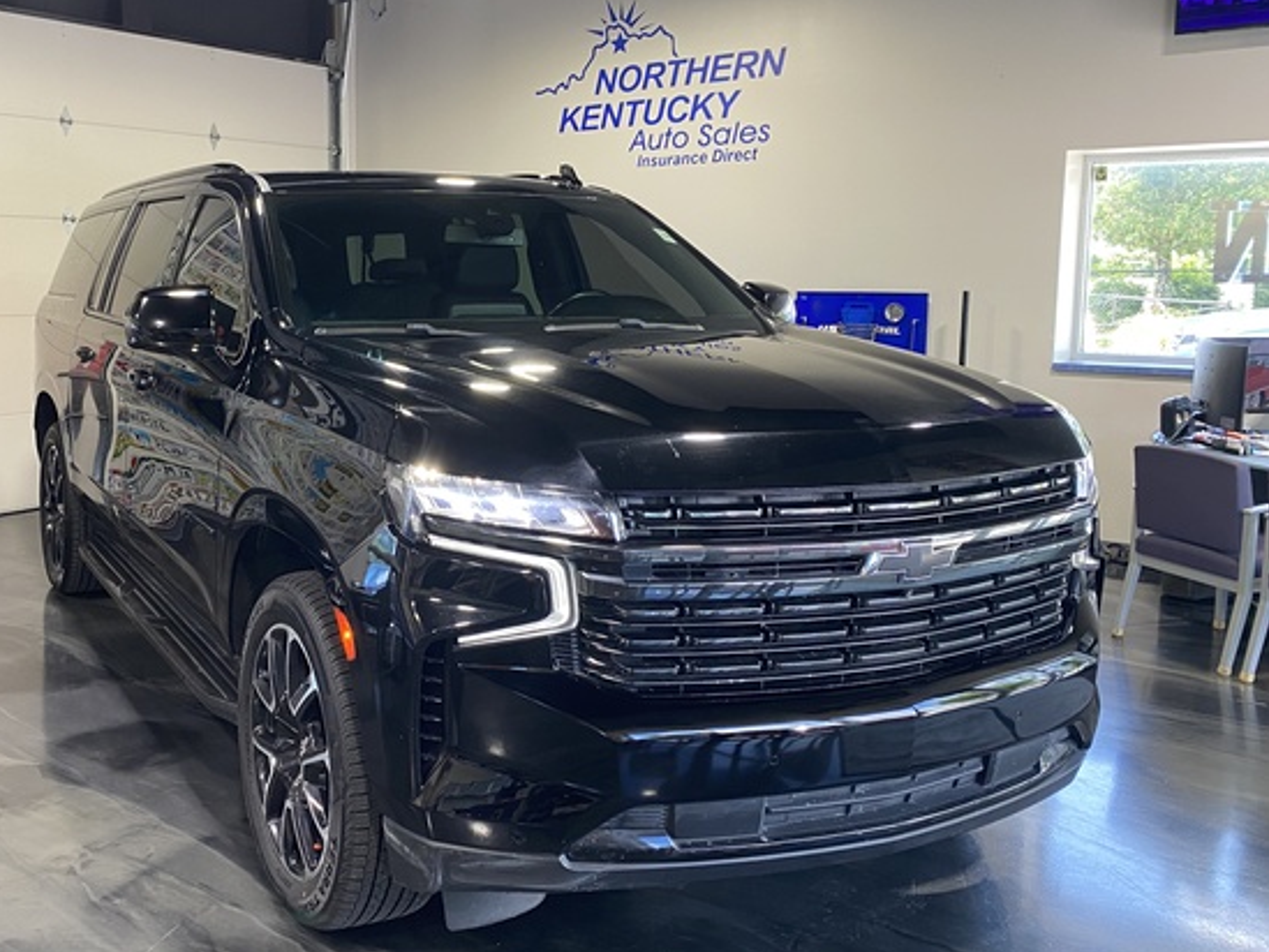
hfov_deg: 51.6
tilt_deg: -6.9
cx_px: 417
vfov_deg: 40.6
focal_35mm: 35
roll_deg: -0.5
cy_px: 404
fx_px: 1283
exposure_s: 1/60
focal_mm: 4.25
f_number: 1.8
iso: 80
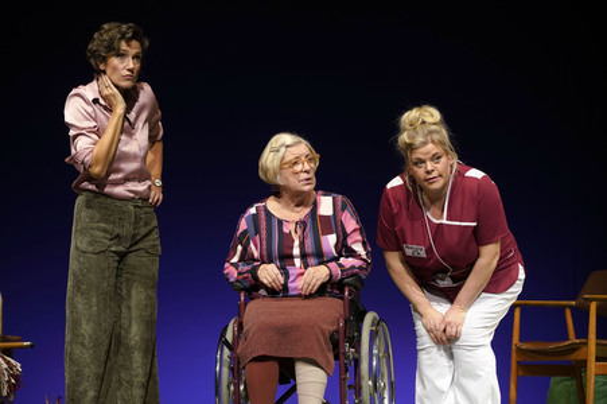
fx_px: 1769
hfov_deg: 19.5
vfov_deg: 13.0
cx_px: 304
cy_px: 202
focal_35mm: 105
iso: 1600
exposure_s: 1/200
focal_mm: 105
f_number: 5.6
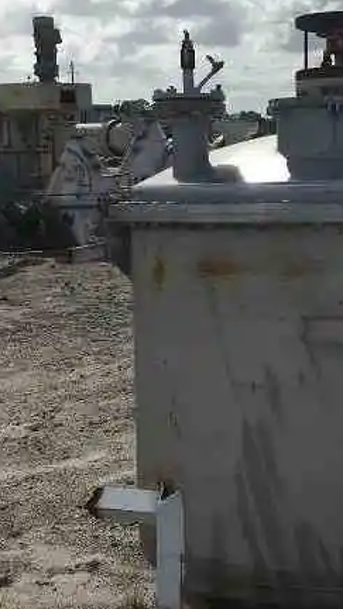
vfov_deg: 35.4
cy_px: 277
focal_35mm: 59
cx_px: 341
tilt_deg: -7.0
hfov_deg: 19.8
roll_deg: -1.6
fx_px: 954
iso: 25
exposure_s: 1/4049
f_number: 2.2
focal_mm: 4.15
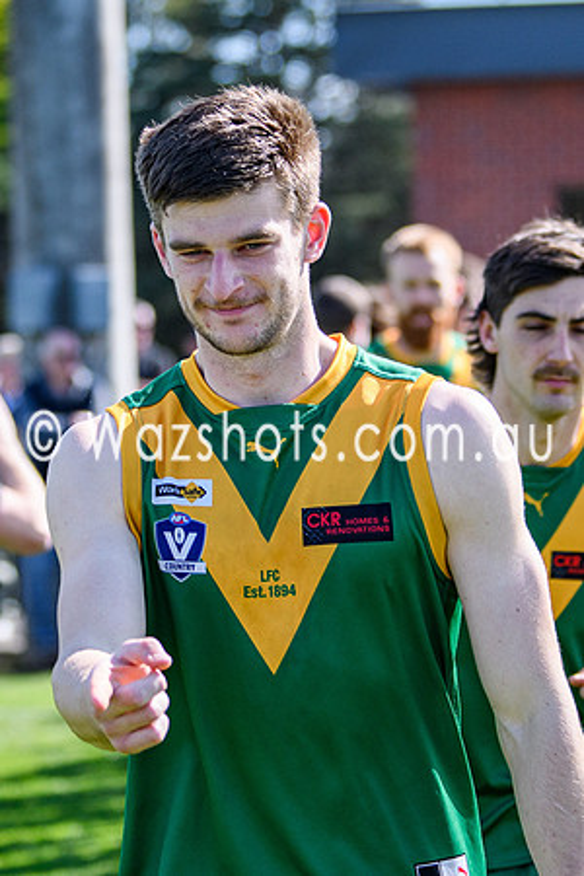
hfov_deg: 5.7
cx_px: 222
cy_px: 331
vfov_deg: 8.5
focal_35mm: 241
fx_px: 5861
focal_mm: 86
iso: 280
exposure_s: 1/3200
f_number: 2.8
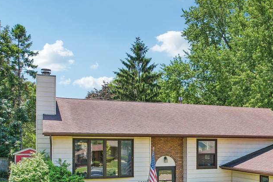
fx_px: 341
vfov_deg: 29.0
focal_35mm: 45
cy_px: 152
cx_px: 225
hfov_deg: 41.4
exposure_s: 1/1250
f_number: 2.8
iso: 100
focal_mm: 8.4
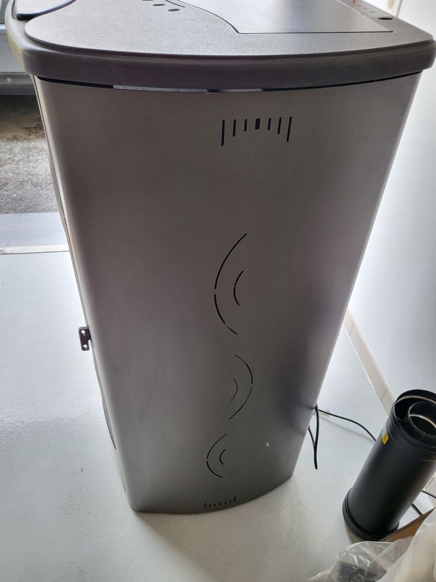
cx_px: 218
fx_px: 437
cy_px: 291
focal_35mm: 26
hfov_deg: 53.1
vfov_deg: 67.3
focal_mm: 4.25
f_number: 1.8
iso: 50
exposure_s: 1/121
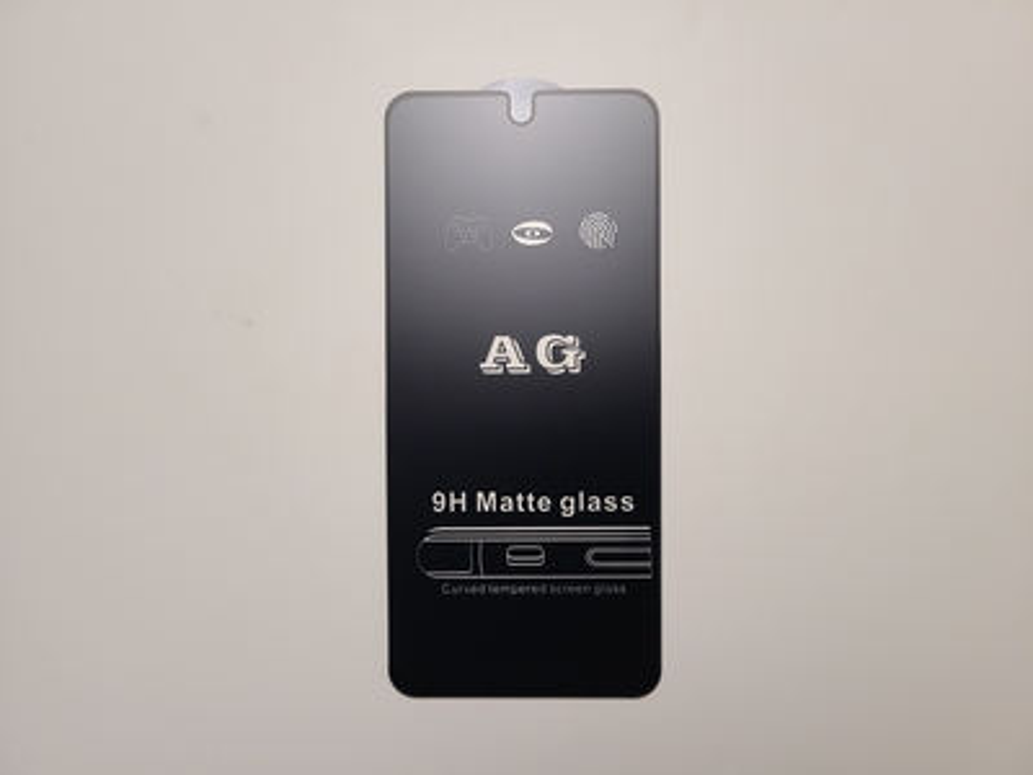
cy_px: 388
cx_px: 516
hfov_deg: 67.3
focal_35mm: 26
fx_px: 776
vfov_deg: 53.1
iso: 64
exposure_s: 1/100
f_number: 1.8
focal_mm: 5.4
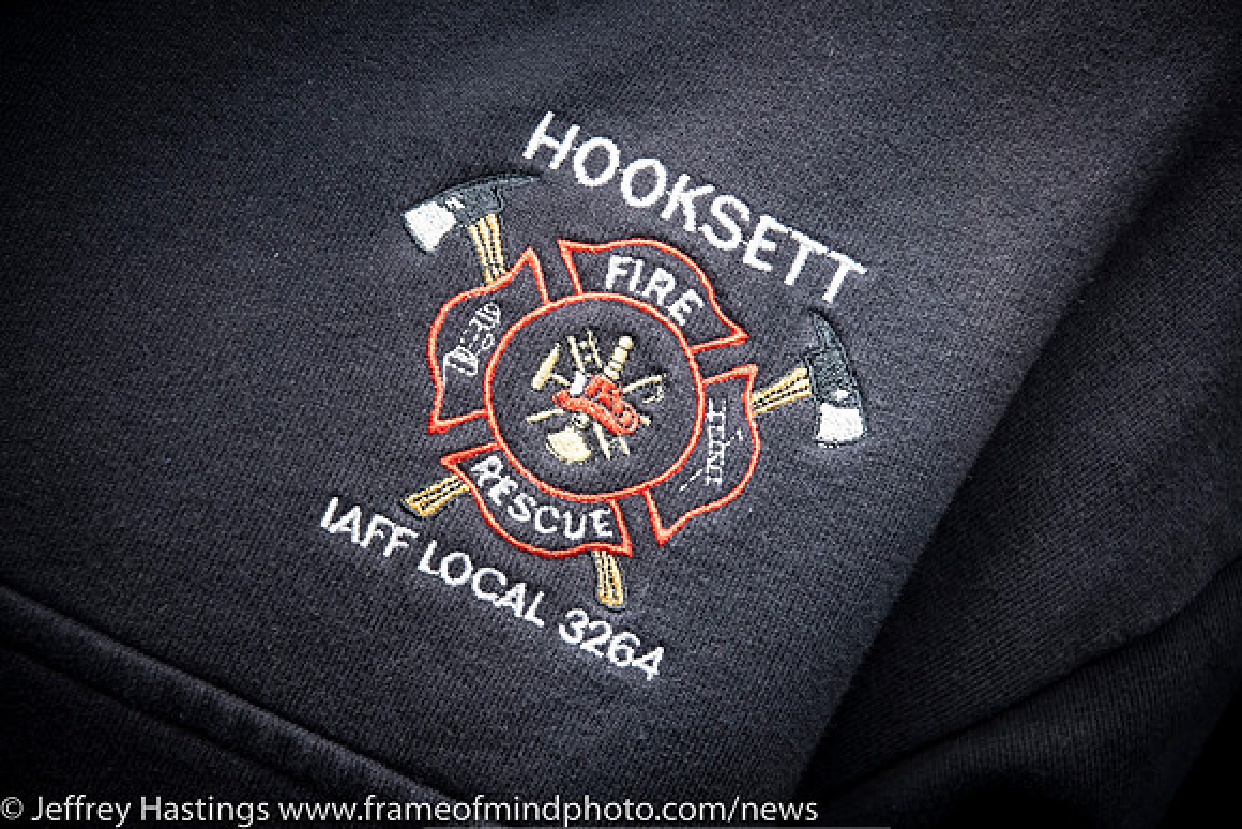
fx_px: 3209
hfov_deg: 21.9
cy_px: 414
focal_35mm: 93
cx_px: 621
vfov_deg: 14.7
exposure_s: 1/50
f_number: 4
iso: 1600
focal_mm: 62
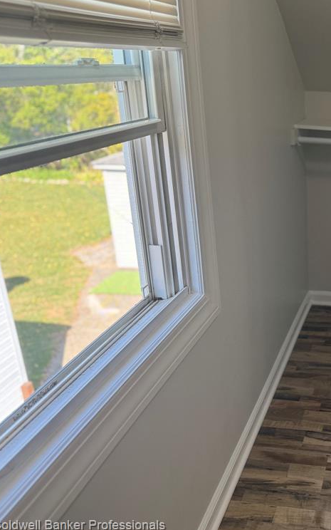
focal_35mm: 35
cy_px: 261
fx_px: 505
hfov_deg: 32.4
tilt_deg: -20.3
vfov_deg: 55.3
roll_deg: -0.6
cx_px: 354
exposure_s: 1/240
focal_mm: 6.76
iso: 125
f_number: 1.78
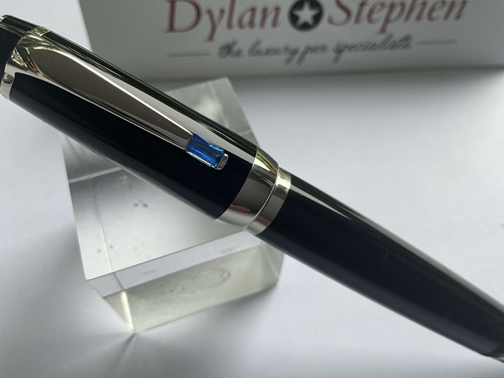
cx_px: 252
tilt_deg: -59.5
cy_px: 189
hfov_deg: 61.7
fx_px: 422
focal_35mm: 29
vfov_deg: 48.2
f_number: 1.8
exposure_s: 1/122
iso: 32
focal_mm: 3
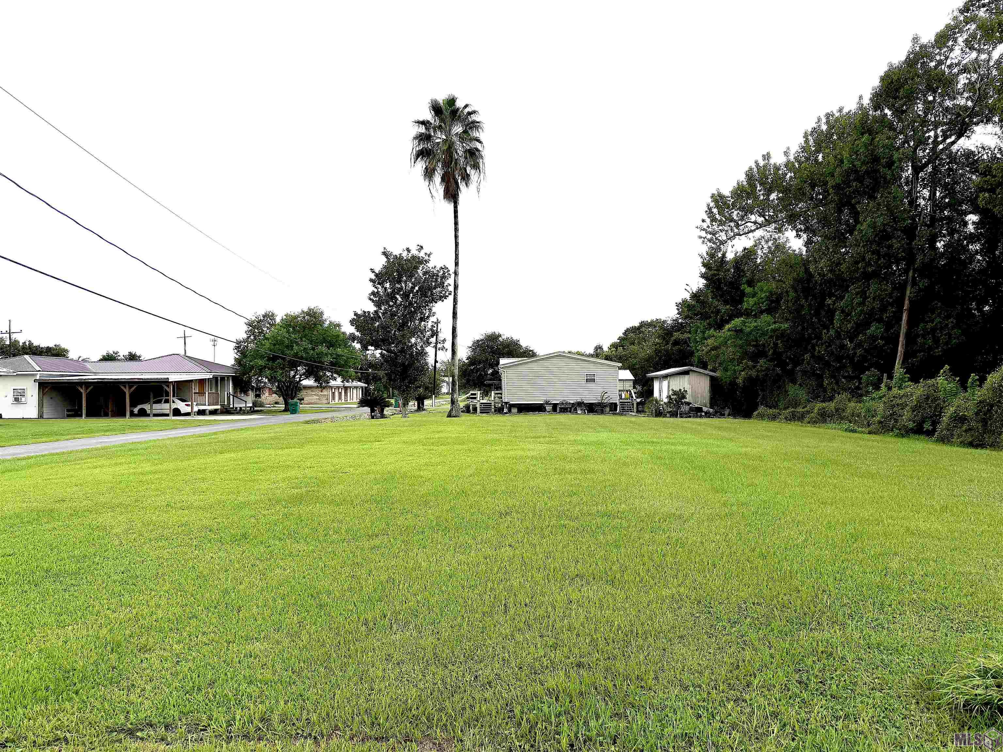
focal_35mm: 24
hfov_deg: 71.6
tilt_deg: +0.4
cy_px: 376
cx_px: 502
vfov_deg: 56.8
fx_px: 695
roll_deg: +0.7
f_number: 1.78
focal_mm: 6.76
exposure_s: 1/2703
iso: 80
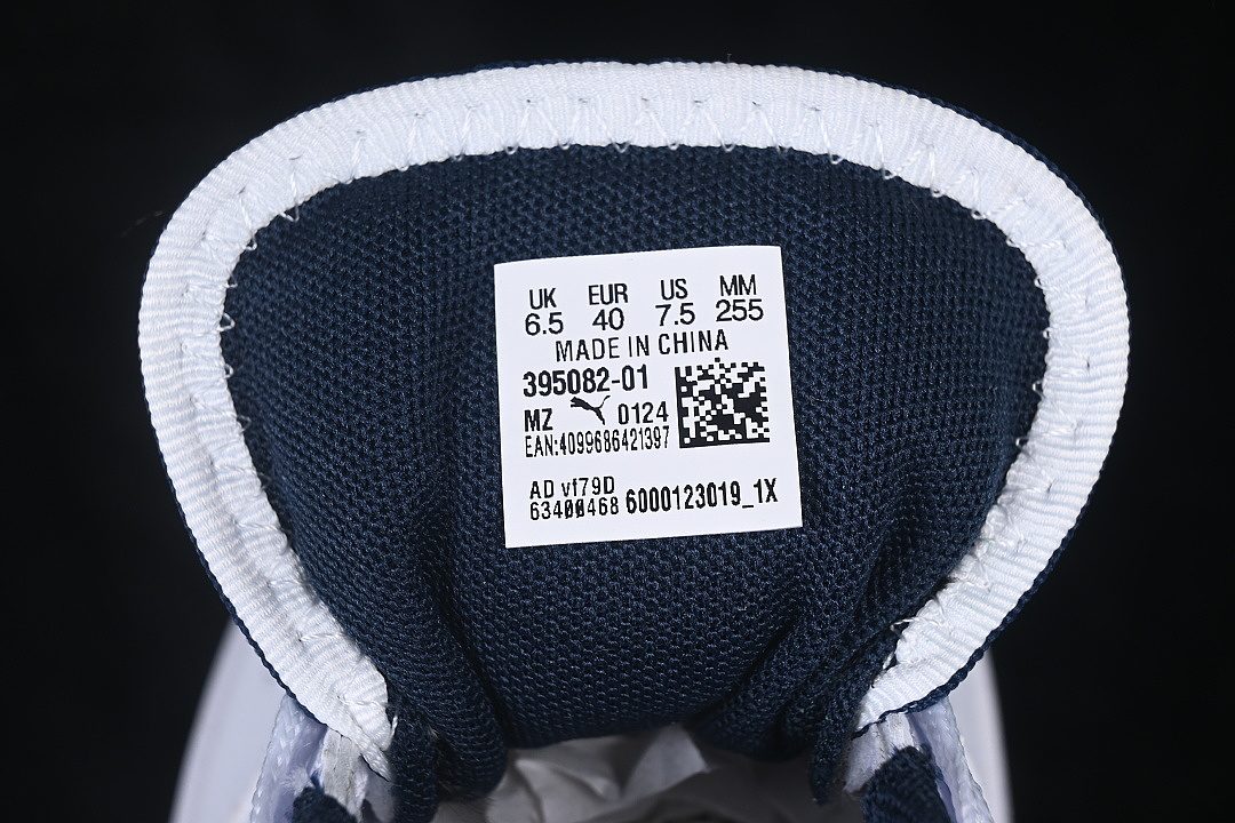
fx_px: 2573
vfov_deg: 18.2
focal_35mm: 75
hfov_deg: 27.0
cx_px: 618
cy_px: 412
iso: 160
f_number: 8
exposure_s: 1/80
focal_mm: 50
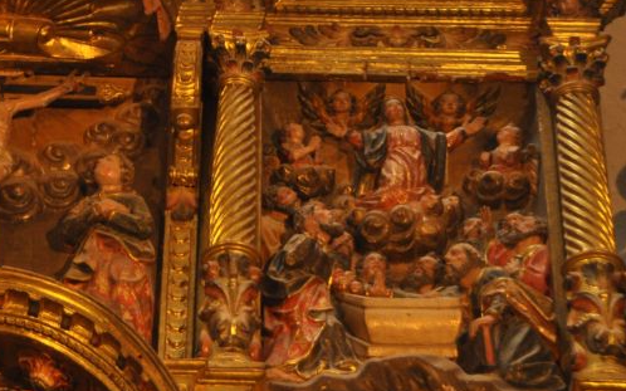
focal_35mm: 152
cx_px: 205
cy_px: 155
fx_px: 2593
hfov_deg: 13.7
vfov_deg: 8.6
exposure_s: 1/25
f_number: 4.8
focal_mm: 62
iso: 1600
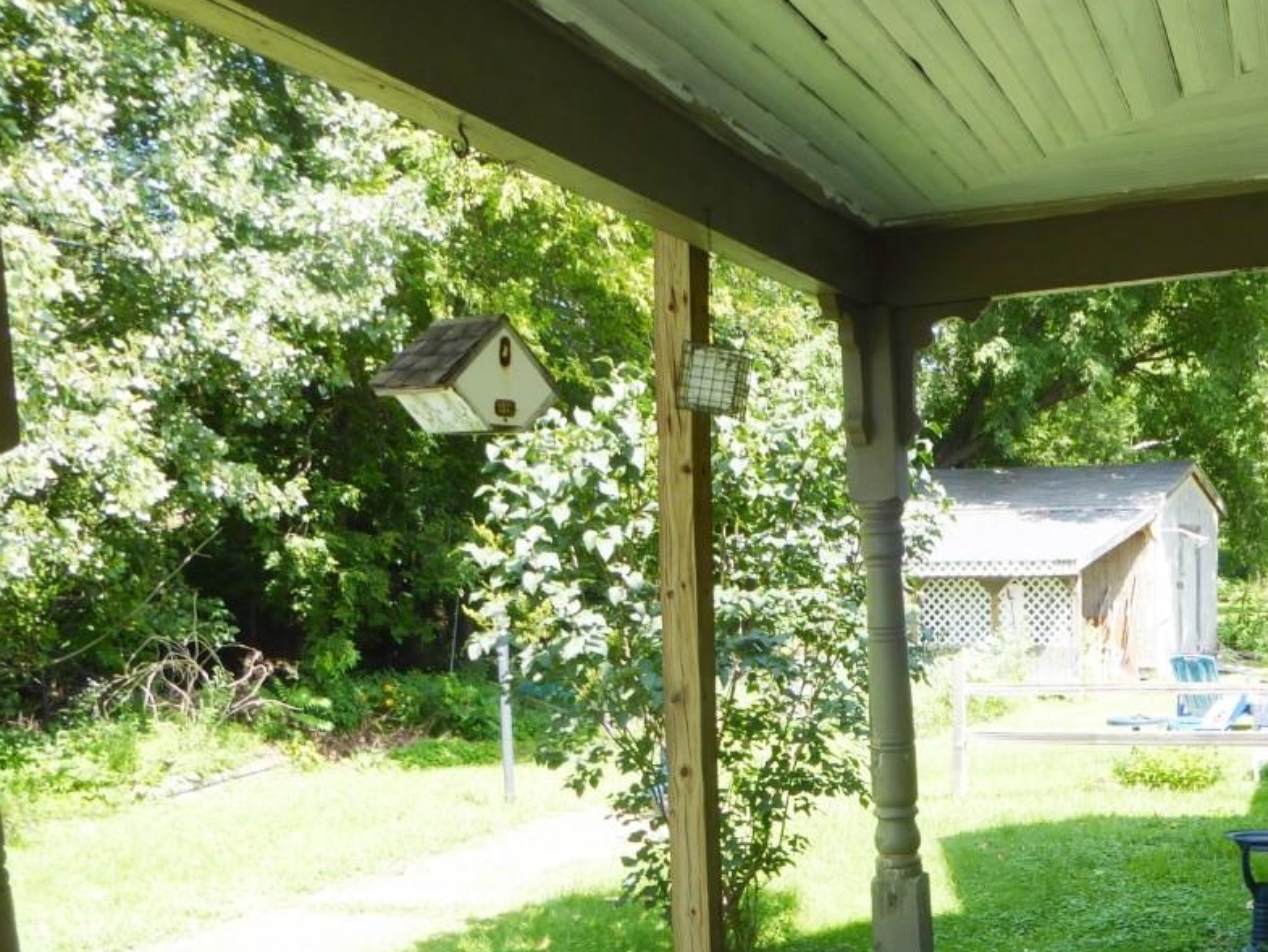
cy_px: 774
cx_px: 1011
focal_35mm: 44
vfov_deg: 31.9
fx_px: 1612
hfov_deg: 41.2
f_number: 4.5
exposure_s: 1/80
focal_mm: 4.3
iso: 80
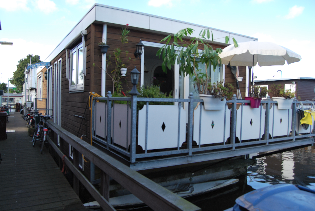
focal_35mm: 27
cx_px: 158
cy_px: 106
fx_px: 237
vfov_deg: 48.0
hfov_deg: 67.3
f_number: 5.6
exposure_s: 1/125
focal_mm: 18
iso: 110
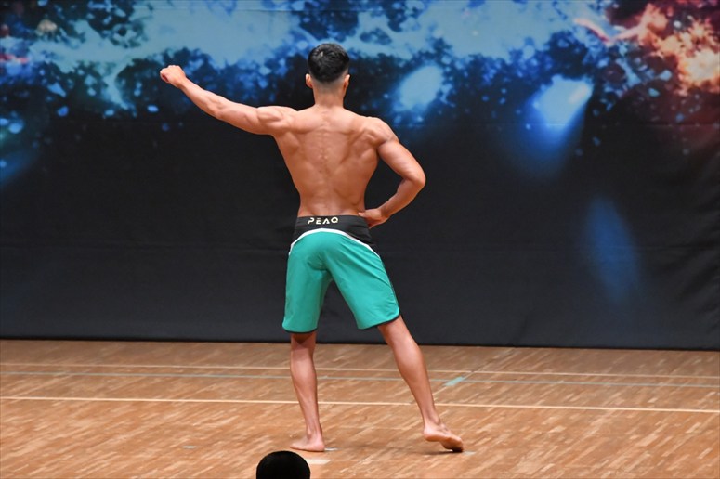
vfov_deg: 4.8
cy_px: 240
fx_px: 5697
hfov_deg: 7.2
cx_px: 360
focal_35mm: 285
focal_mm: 190
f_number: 5.6
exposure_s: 1/400
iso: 8000
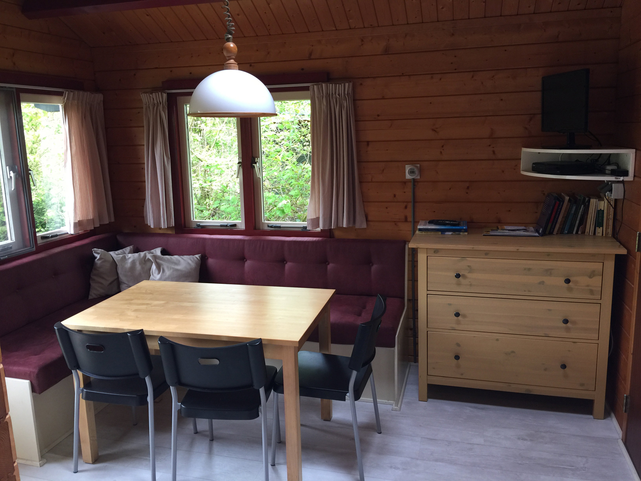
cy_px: 240
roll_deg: +0.8
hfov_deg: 61.7
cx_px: 320
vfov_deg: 48.2
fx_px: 537
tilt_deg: -9.8
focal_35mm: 29
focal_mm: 4.15
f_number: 2.2
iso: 32
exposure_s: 1/33
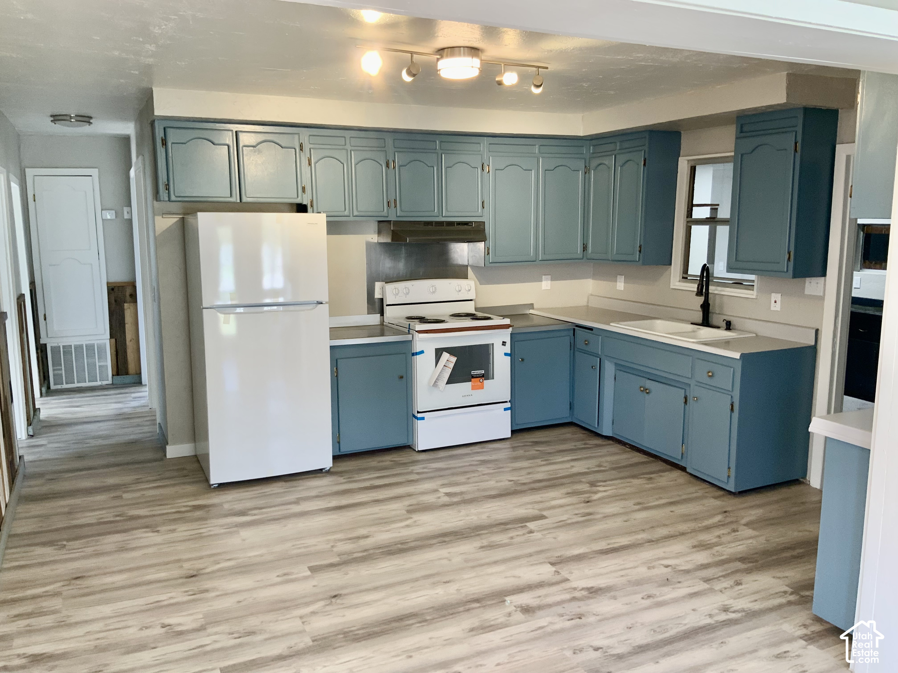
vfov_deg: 48.2
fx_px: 752
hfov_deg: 61.7
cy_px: 336
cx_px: 449
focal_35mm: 29
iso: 64
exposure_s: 1/60
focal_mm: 3
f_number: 1.8
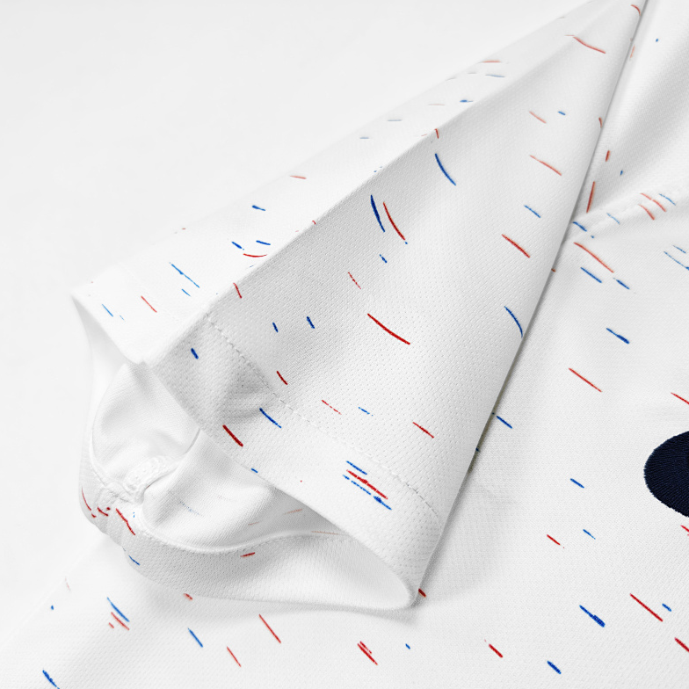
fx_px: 631
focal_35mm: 28
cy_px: 344
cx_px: 315
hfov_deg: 57.2
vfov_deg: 57.3
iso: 54
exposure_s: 1/100
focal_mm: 8.67
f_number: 1.75
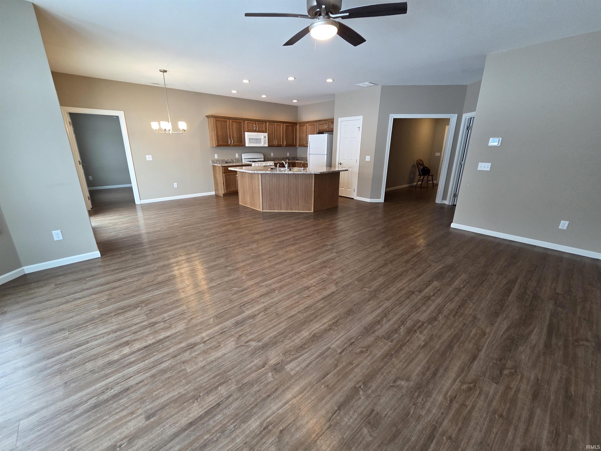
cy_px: 226
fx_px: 226
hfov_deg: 106.2
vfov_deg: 89.9
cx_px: 300
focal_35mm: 13
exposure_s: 1/120
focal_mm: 2.2
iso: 250
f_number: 2.2
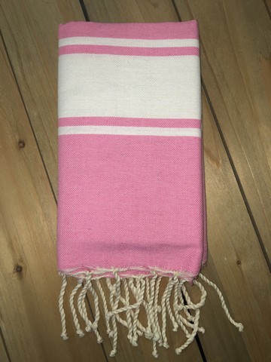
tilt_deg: -86.0
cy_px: 181
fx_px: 303
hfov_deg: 48.2
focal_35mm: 29
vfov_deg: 61.7
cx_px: 136
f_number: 2.2
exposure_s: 1/62
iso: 25
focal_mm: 4.15
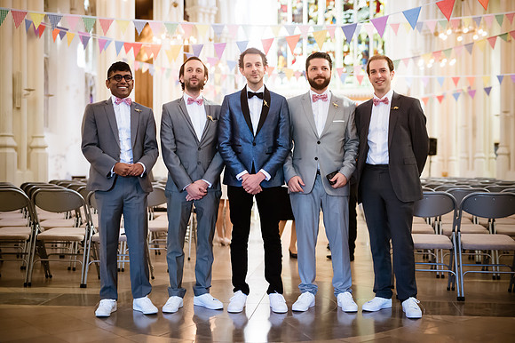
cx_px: 258
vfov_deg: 27.0
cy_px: 172
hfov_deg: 39.6
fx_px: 715
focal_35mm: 50
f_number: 2
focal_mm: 50
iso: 6400
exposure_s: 1/800
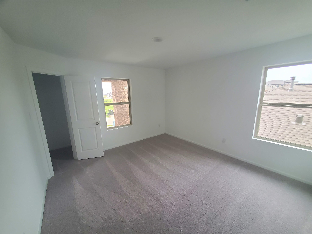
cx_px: 156
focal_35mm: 13
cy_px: 117
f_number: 2.2
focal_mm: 1.8
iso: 200
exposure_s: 1/60.2
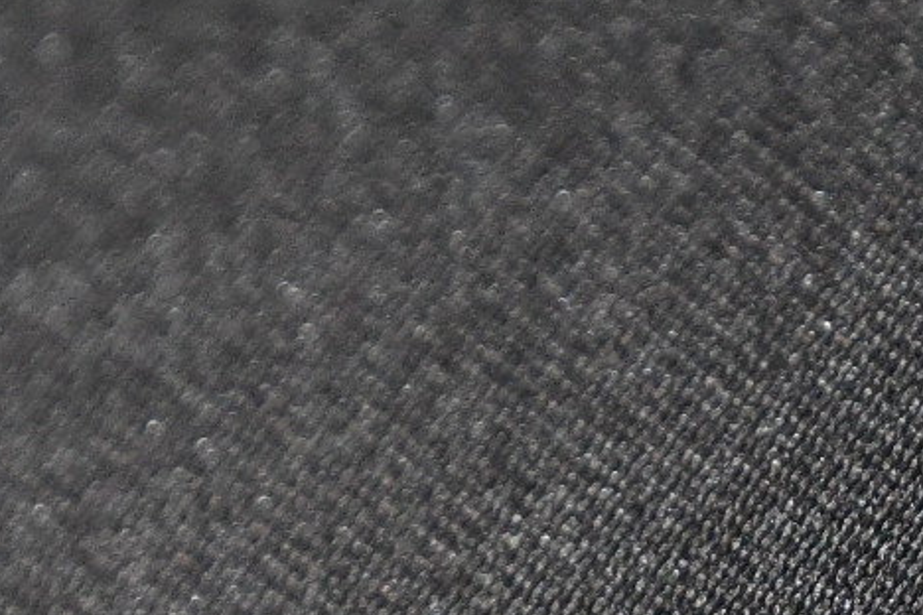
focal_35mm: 624
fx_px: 15997
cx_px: 621
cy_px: 1804
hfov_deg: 3.3
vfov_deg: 2.2
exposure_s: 1/125
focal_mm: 70
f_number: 5.6
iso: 1600
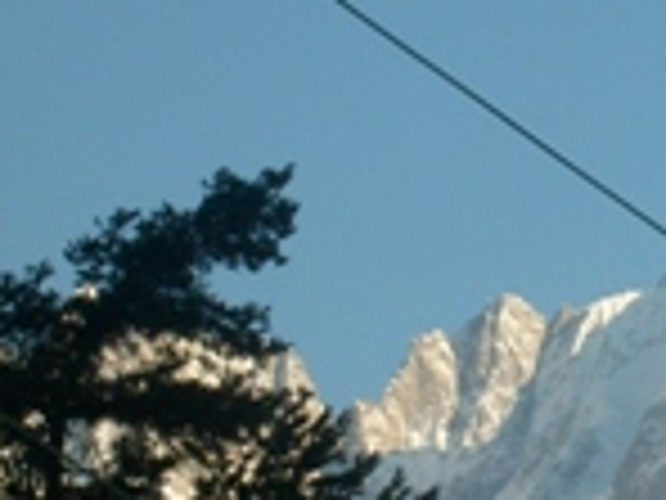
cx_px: 785
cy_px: 421
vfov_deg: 4.4
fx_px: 6503
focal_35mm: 338
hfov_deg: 5.8
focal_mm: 17.4
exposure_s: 1/250
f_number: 4.9
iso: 80
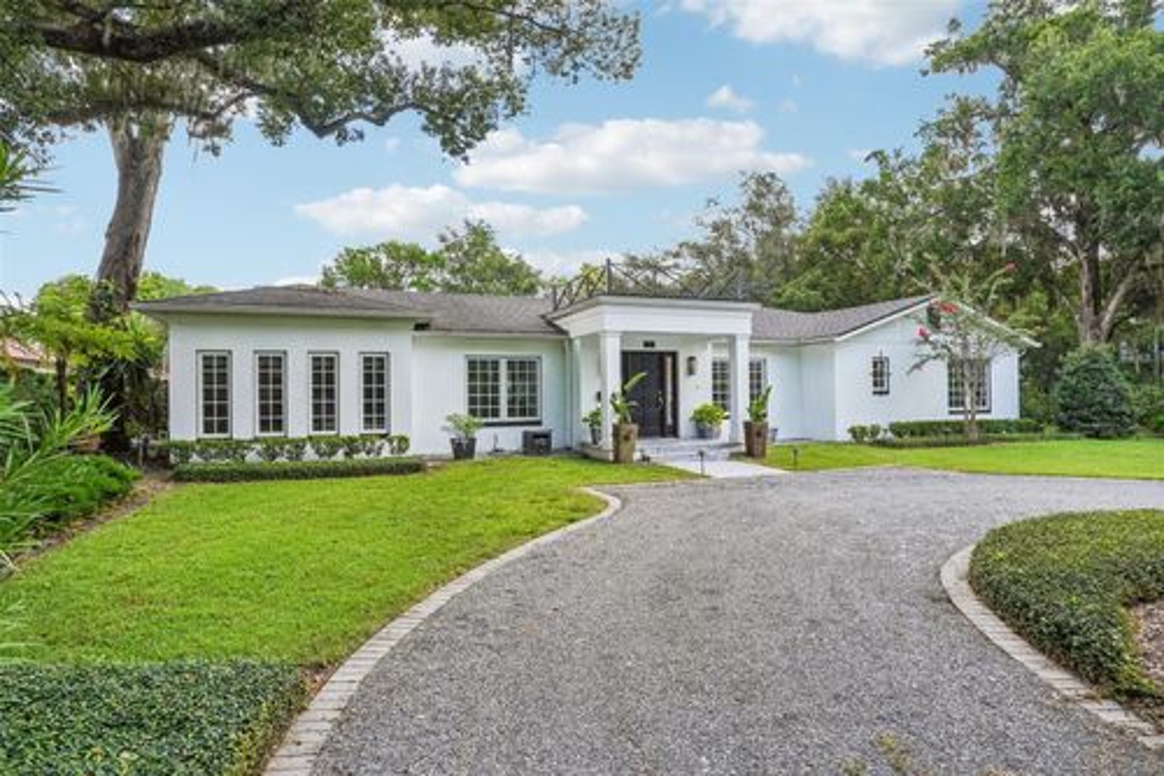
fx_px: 646
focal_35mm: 20
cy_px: 388
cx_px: 582
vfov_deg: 61.9
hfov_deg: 84.0
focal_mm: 20
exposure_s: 1/30
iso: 200
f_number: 20
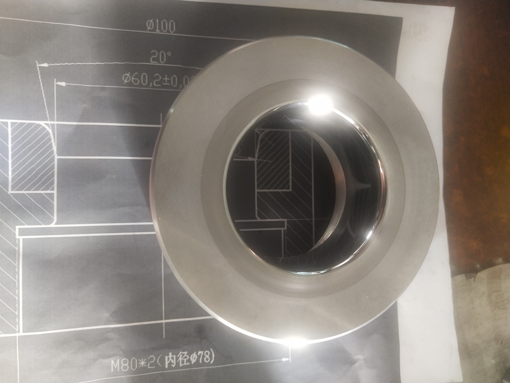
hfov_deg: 60.0
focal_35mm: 30
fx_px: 442
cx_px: 255
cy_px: 192
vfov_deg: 46.8
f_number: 1.8
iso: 343
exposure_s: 1/40
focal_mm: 3.95
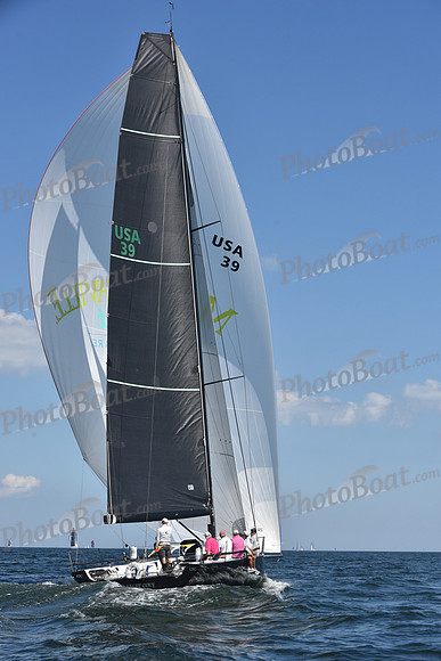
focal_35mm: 70
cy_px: 330
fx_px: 1285
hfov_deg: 19.5
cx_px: 220
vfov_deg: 28.8
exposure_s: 1/1250
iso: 320
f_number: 10
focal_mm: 70
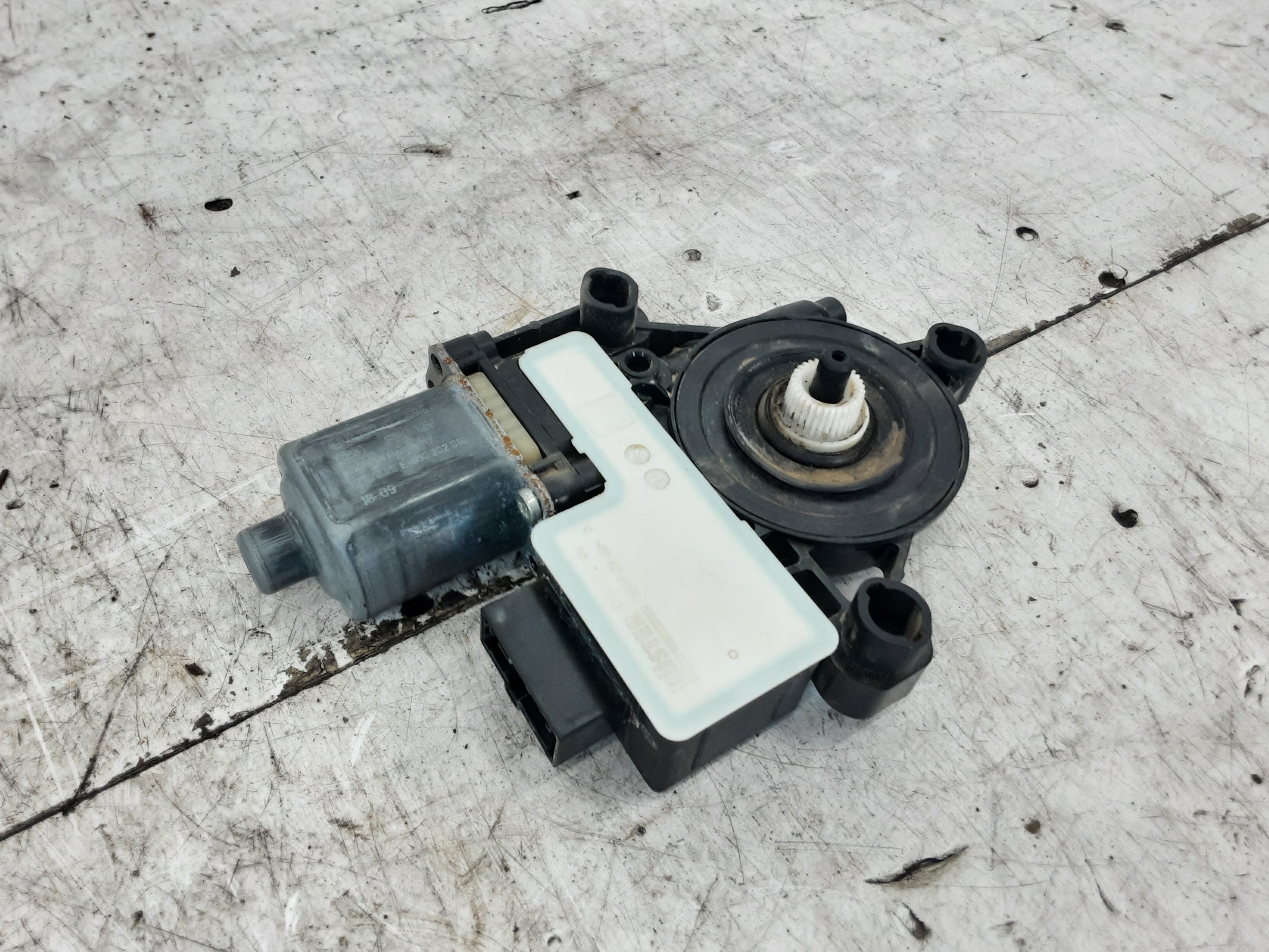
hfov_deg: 65.3
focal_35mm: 27
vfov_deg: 51.4
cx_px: 634
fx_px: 990
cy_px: 476
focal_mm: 2.91
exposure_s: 1/50
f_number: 1.9
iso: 64
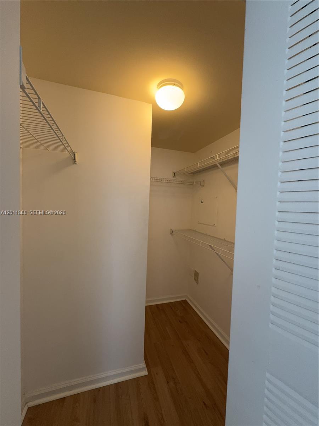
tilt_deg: -2.5
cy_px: 213
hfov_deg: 85.7
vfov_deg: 102.1
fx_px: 172
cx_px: 160
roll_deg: -1.1
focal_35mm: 14
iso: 100
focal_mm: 2.22
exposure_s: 1/30
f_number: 2.2
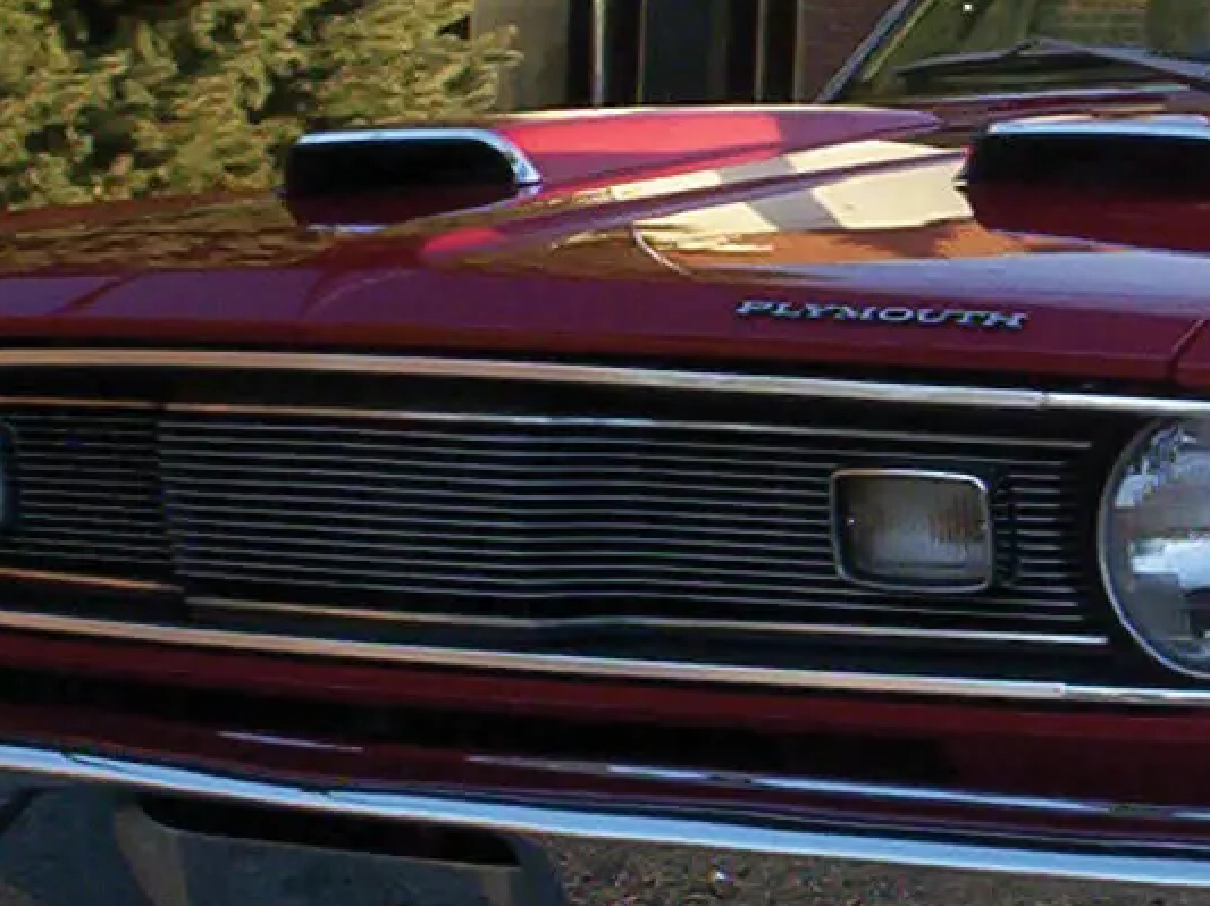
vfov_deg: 10.8
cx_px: 1342
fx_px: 4786
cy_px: 384
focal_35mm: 137
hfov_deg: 14.1
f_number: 4.5
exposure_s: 1/117
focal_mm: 4.99
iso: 100
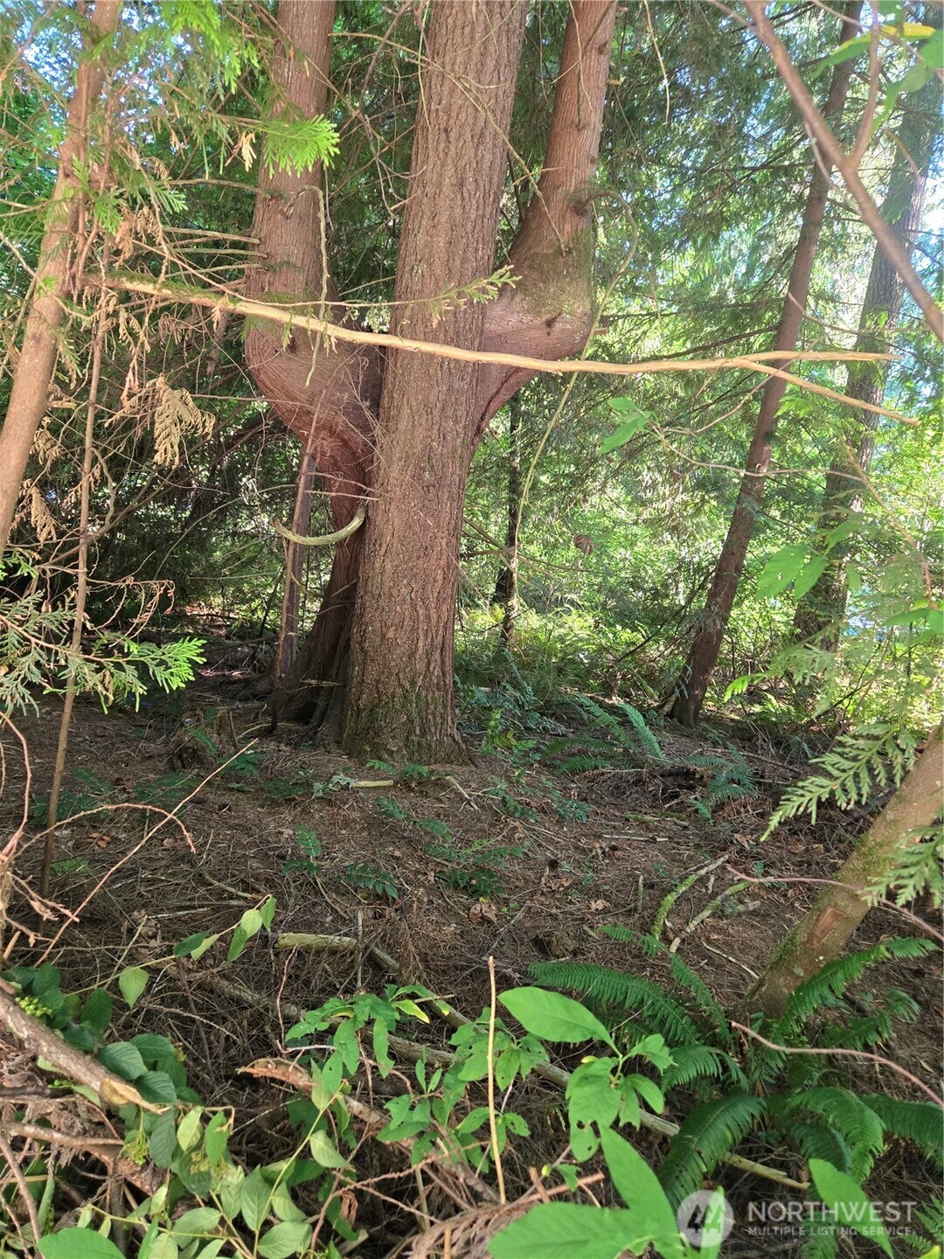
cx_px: 472
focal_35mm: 23
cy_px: 630
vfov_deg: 73.9
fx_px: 836
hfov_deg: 58.9
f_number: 1.8
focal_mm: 5.4
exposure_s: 1/120
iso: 500
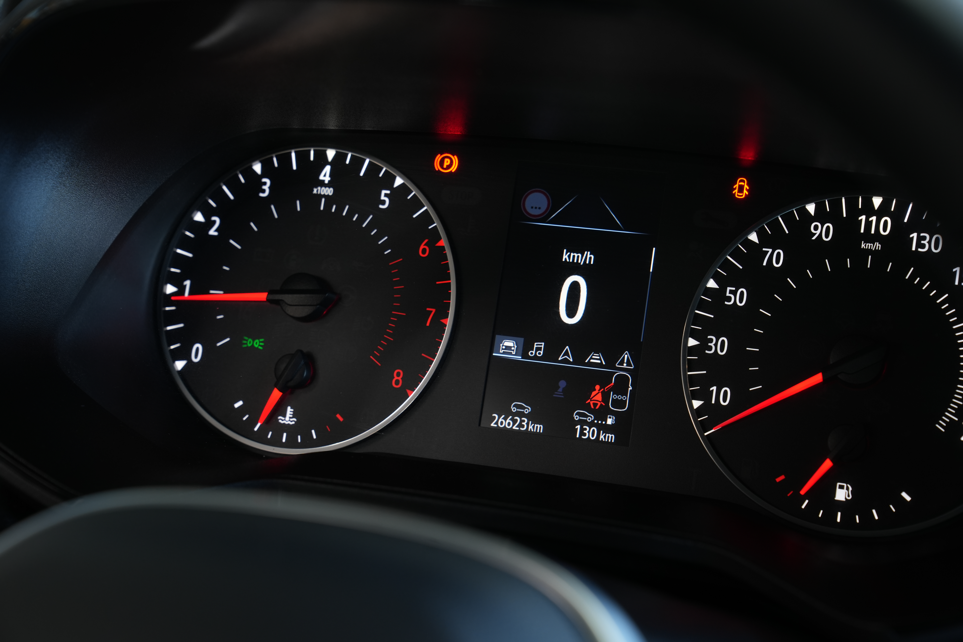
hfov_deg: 33.4
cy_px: 321
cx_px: 482
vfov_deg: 22.6
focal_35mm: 60
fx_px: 1605
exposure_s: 1/15
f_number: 5.6
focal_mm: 60
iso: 400
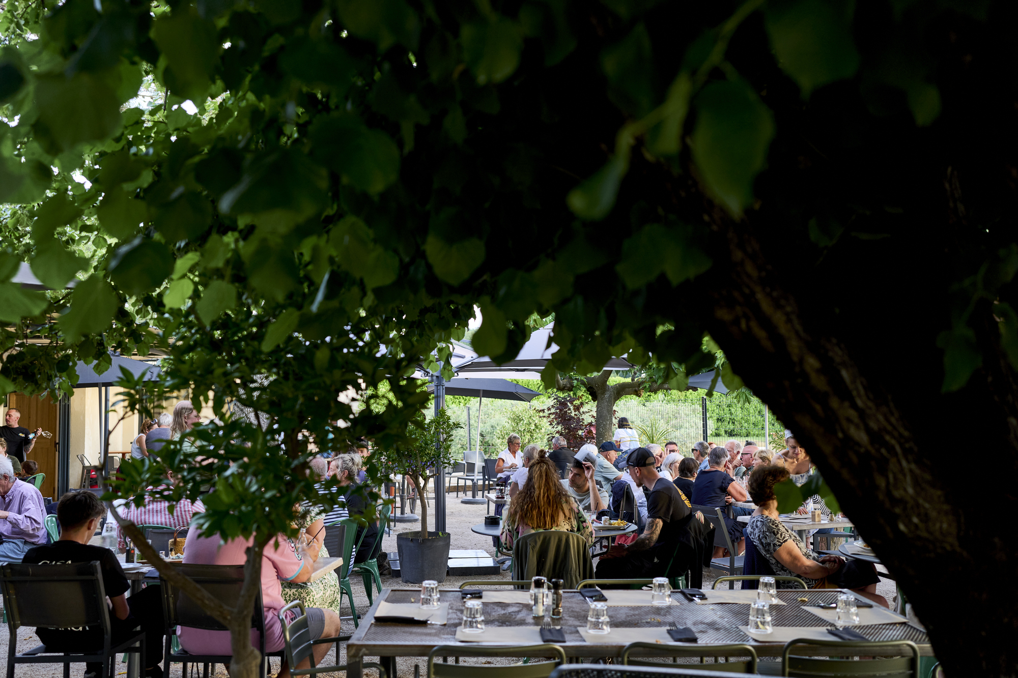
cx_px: 509
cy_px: 339
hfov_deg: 54.4
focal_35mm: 35
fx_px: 990
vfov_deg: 37.8
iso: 250
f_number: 2.8
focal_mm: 35
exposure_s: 1/200
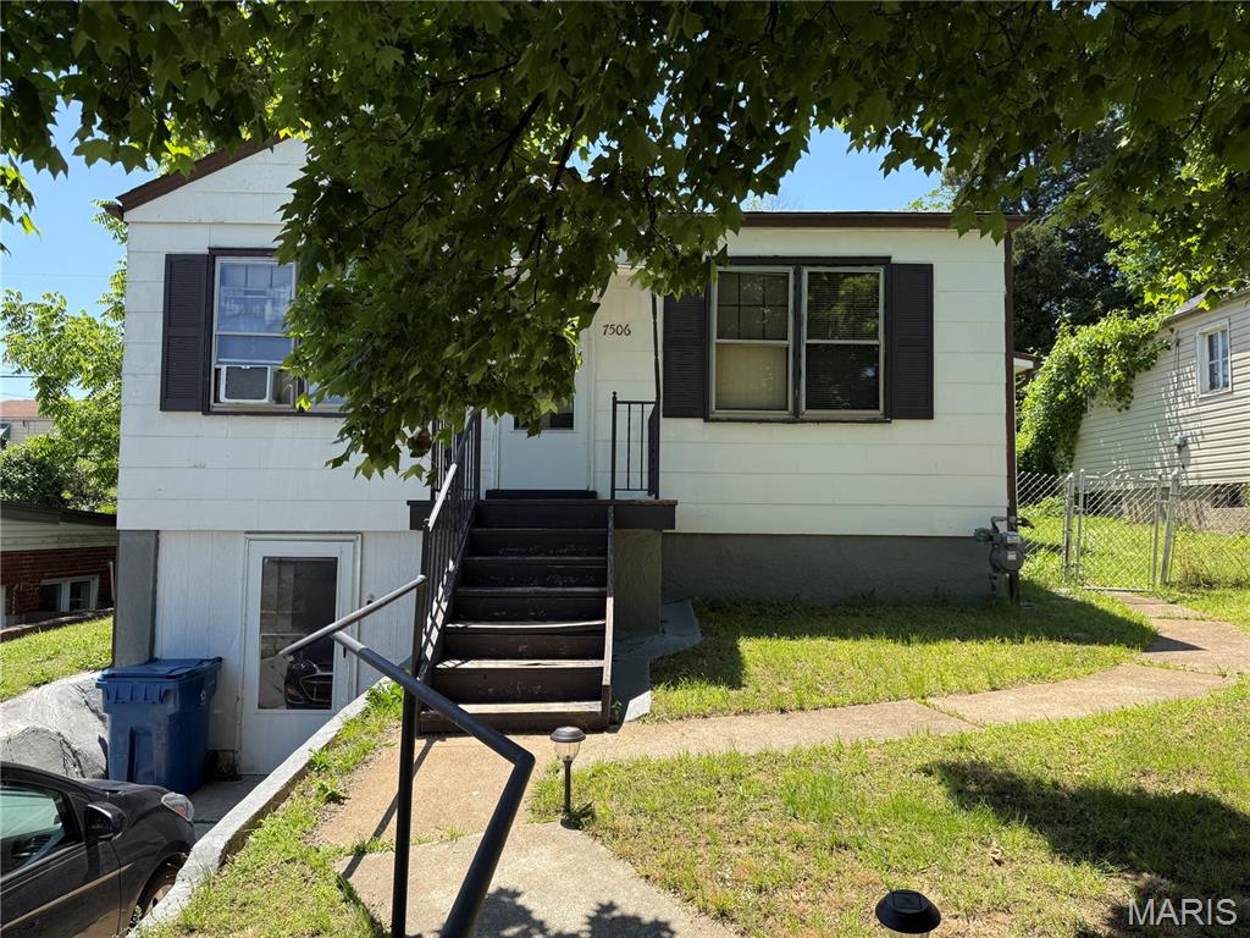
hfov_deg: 71.6
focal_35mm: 24
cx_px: 625
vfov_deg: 56.8
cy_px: 469
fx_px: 867
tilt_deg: +3.2
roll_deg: -0.5
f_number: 1.78
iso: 100
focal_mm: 6.76
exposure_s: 1/1949
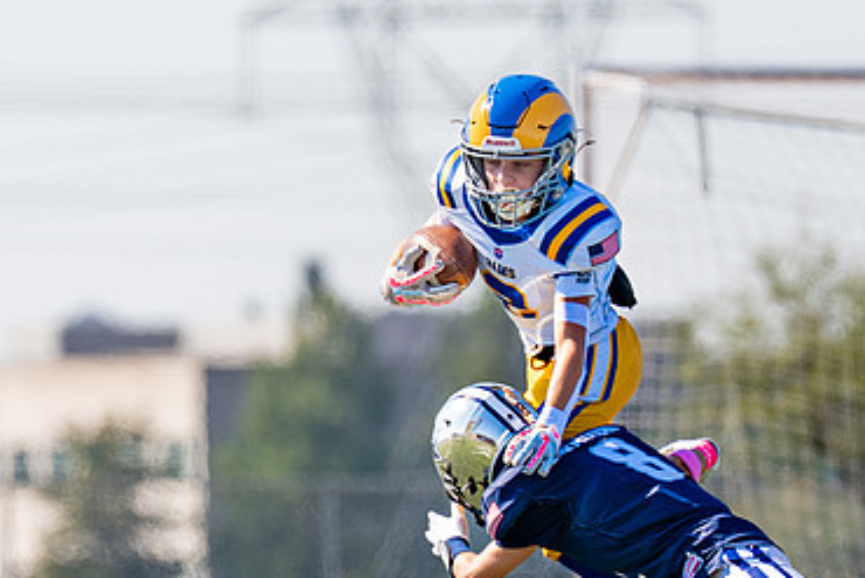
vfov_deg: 1.7
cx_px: 430
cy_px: 339
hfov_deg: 2.5
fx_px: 19565
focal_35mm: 814
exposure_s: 1/2000
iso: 100
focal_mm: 200
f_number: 2.8
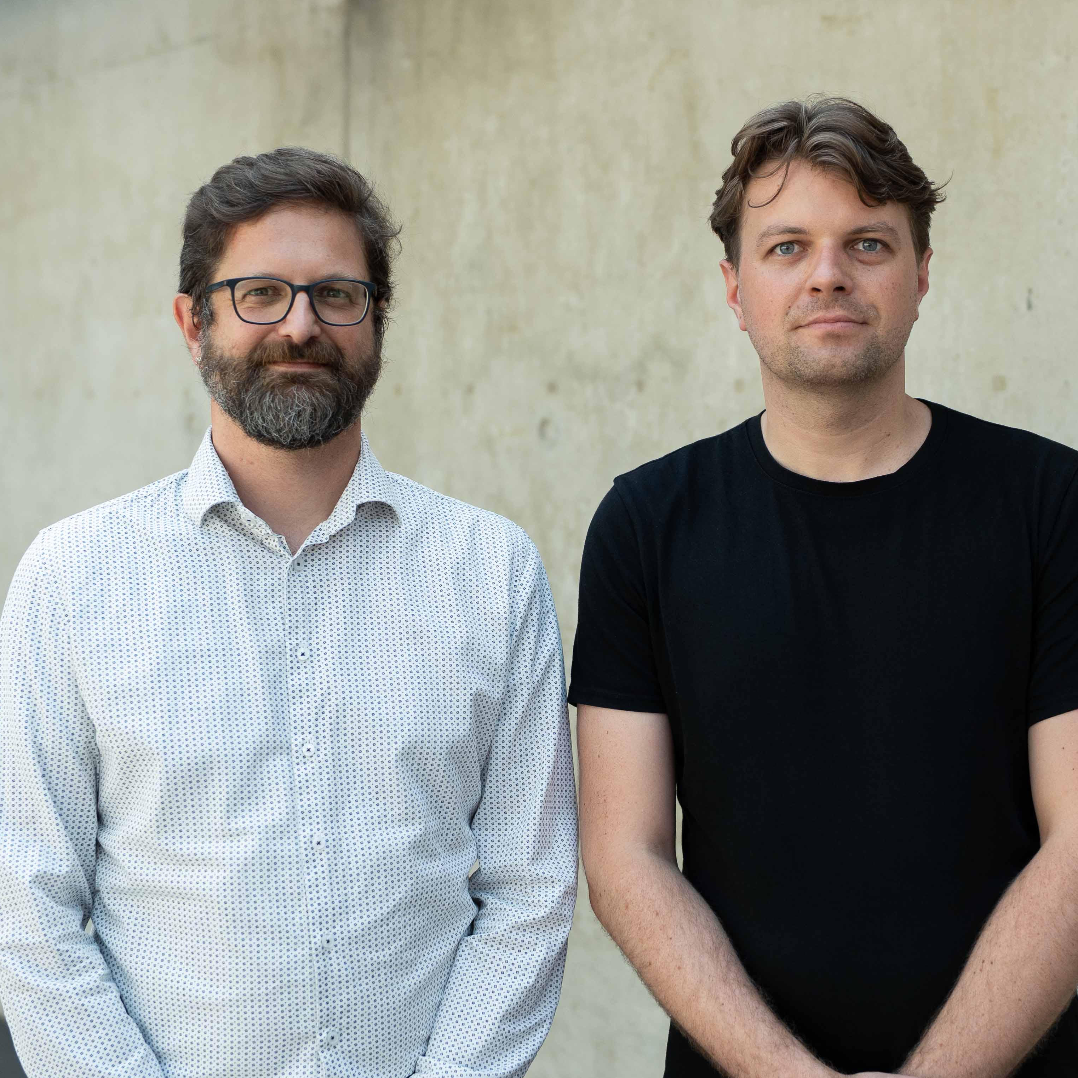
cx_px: 637
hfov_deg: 31.6
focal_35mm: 54
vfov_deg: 31.6
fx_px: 1903
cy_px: 542
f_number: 2
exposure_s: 1/640
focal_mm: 28
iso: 320
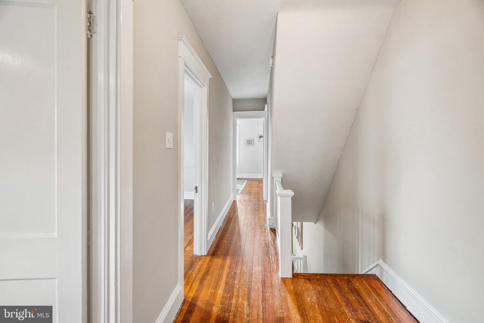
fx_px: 215
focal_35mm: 16
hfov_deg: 96.7
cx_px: 242
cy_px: 162
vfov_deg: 73.8
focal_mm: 16
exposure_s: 1/5
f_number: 4
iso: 250
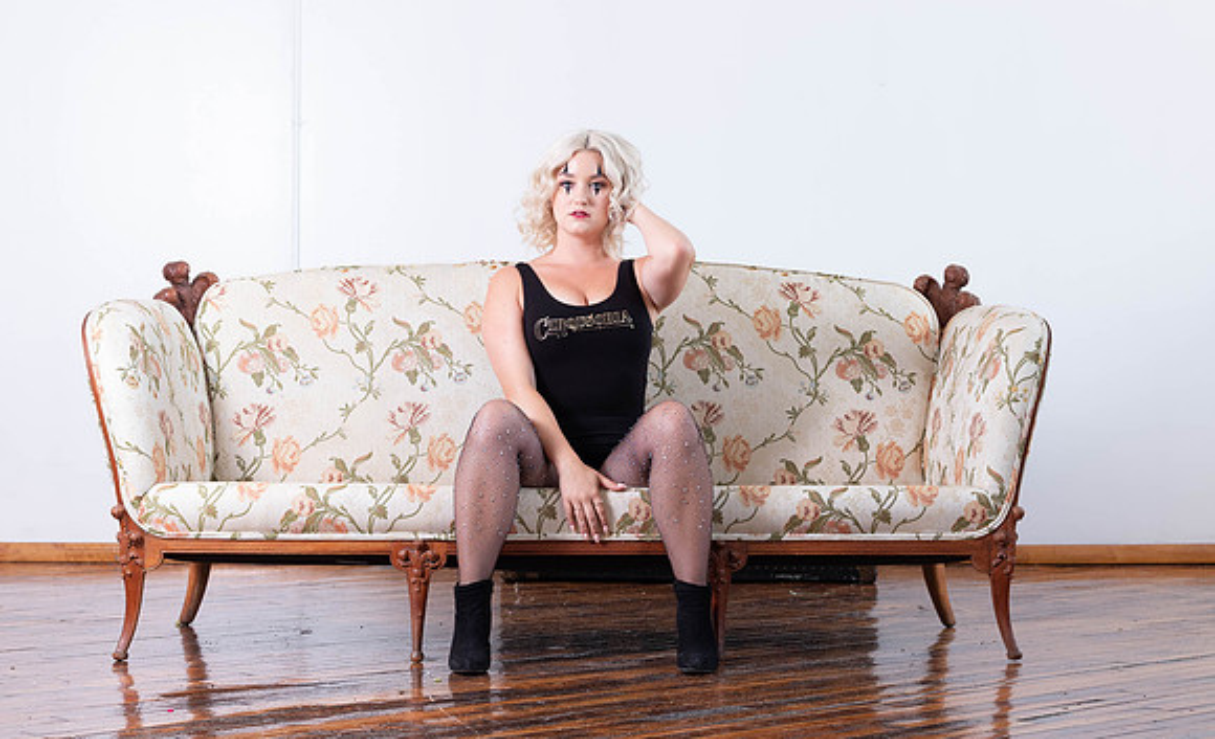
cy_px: 326
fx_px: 2740
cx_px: 648
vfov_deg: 15.4
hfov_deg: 25.0
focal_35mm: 83
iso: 500
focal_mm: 63
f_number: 5.6
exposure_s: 1/90
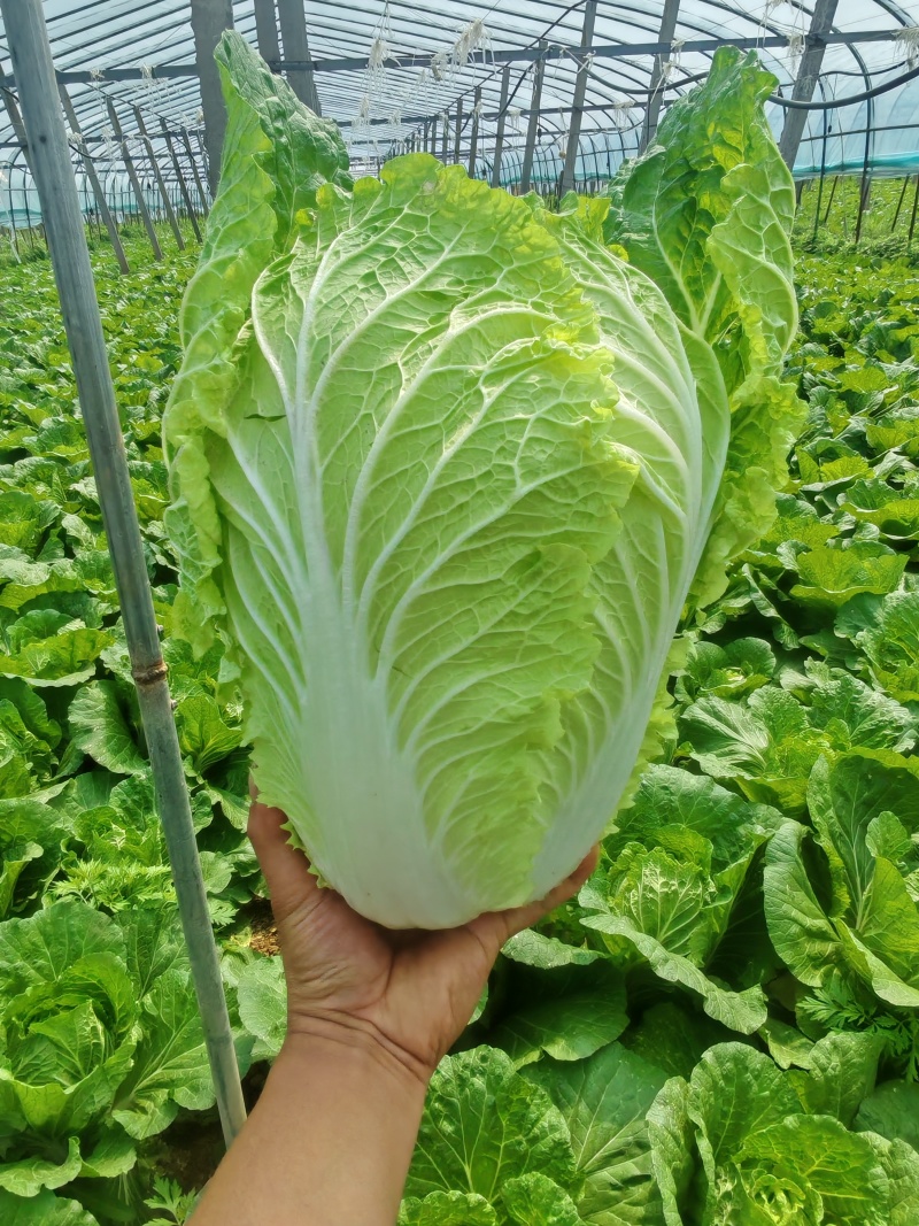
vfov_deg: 71.6
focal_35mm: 24
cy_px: 613
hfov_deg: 56.8
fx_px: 850
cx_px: 460
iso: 50
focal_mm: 1.96
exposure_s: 1/1000
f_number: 2.2
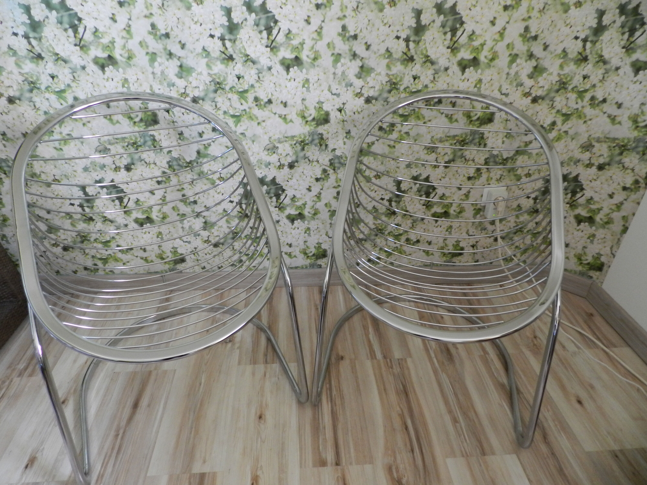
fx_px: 430
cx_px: 324
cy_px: 242
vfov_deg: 58.9
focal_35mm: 23
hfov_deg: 73.9
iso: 400
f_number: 3.4
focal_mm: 4
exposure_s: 1/20
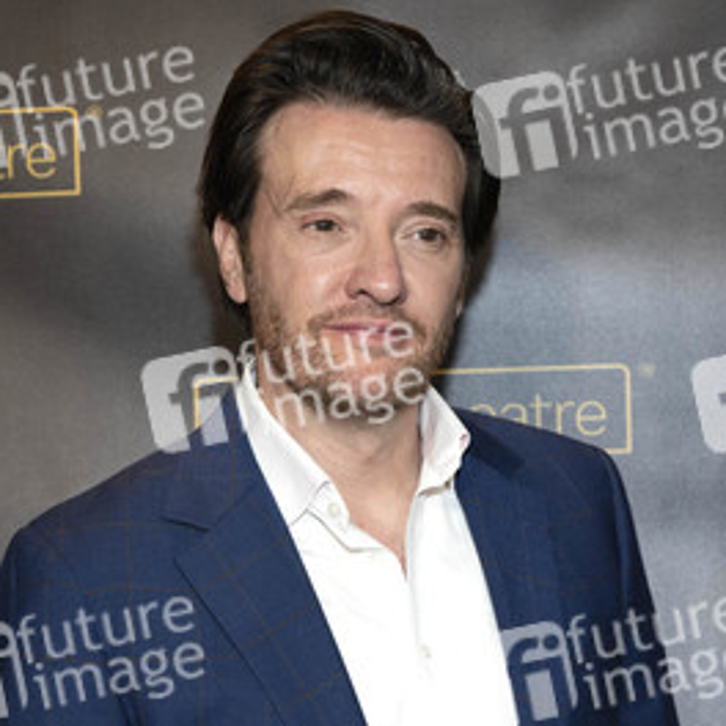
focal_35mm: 67
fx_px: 1590
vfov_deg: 25.5
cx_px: 363
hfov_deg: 25.7
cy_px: 525
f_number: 4
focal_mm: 52
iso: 800
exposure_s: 1/250
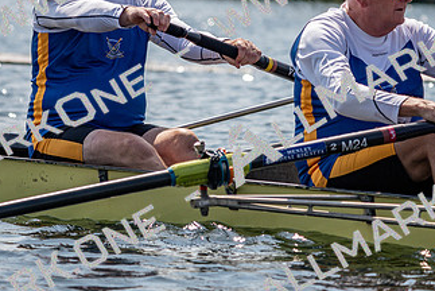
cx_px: 113
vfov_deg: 3.8
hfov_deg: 5.7
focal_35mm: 359
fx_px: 4342
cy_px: 60
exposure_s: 1/1600
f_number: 5.6
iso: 160
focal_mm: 200
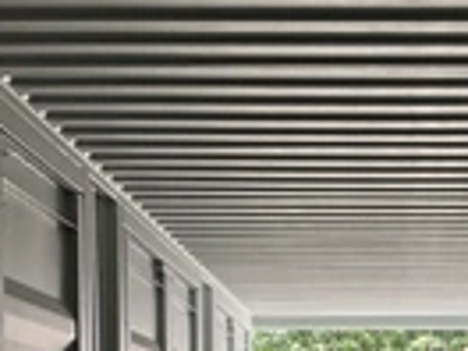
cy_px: 482
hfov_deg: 22.0
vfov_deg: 15.8
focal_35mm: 88
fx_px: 1190
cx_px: 372
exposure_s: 1/122
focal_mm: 3
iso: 40
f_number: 1.8
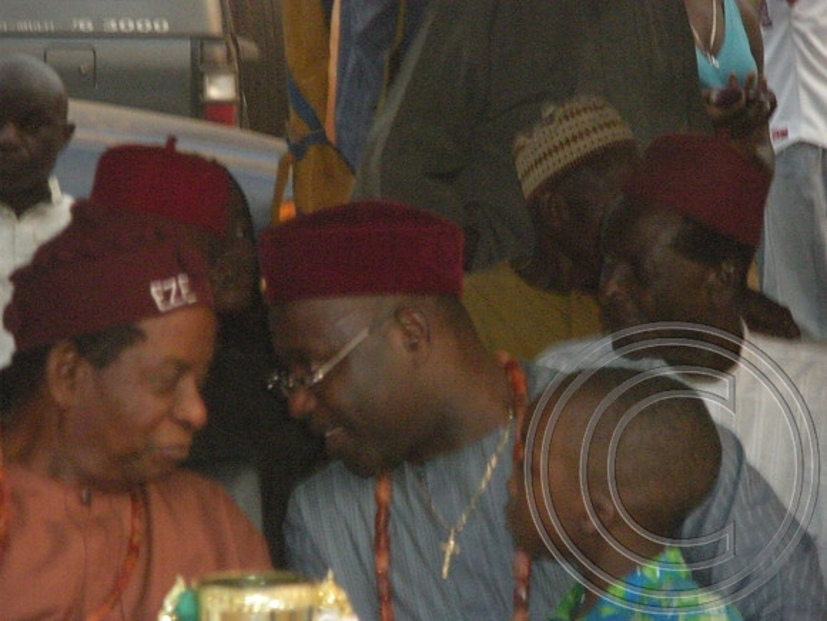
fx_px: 4300
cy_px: 310
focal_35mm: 180
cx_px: 414
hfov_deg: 11.0
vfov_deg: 8.2
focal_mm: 31.5
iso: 800
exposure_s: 1/125
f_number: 5.6
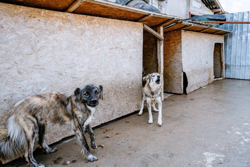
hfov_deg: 66.4
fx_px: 190
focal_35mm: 27
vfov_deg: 47.3
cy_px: 72
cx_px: 142
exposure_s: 1/250
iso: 200
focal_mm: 24
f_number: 5.6
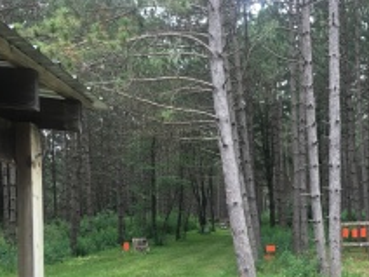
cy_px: 225
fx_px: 533
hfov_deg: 37.5
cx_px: 266
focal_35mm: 50
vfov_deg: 28.4
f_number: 2.2
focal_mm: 4.15
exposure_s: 1/40
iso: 25
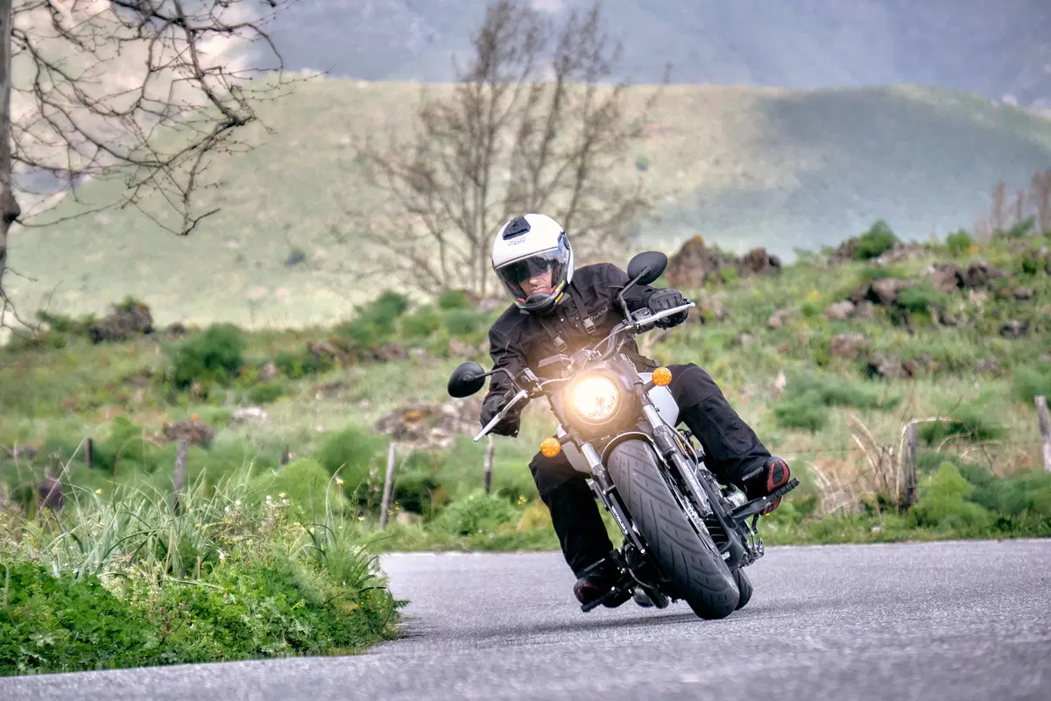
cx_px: 526
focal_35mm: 203
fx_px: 5926
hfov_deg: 10.1
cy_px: 350
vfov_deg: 6.8
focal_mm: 135
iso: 800
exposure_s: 1/1000
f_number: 6.4
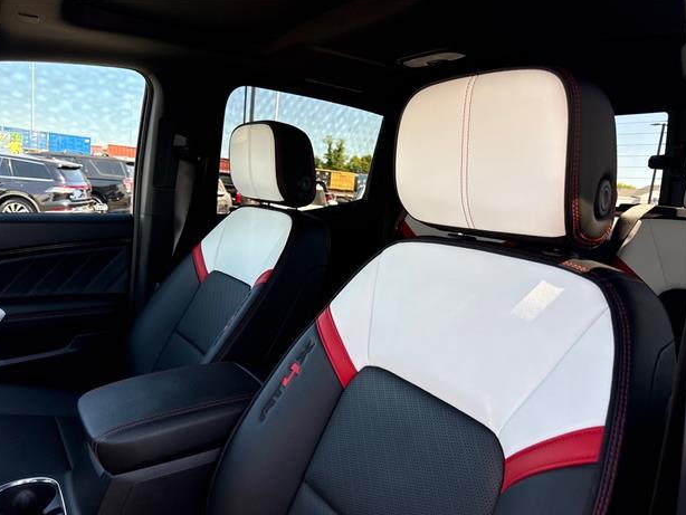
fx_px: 496
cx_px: 332
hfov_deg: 69.4
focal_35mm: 25
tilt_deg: -8.3
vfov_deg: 54.9
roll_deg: -5.7
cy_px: 265
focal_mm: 6.76
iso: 125
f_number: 1.78
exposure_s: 1/243
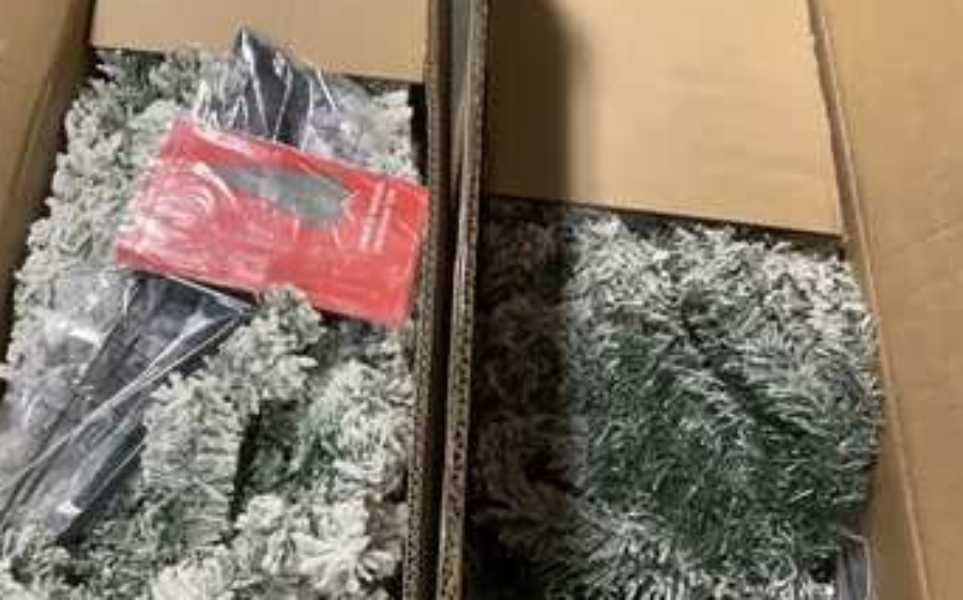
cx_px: 453
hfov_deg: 54.0
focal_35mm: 36
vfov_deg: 35.2
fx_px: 944
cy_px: 349
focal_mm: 3
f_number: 1.8
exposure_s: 1/40
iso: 320
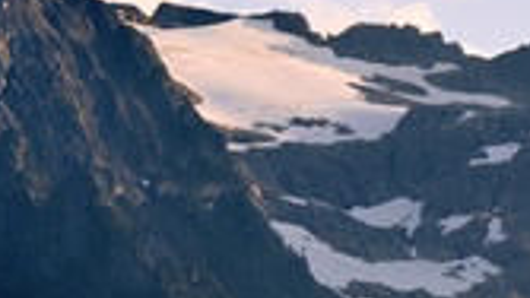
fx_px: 9642
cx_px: -117
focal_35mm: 686
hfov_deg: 3.1
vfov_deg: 1.8
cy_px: 214
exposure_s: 1/1000
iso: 200
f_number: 8
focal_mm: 130
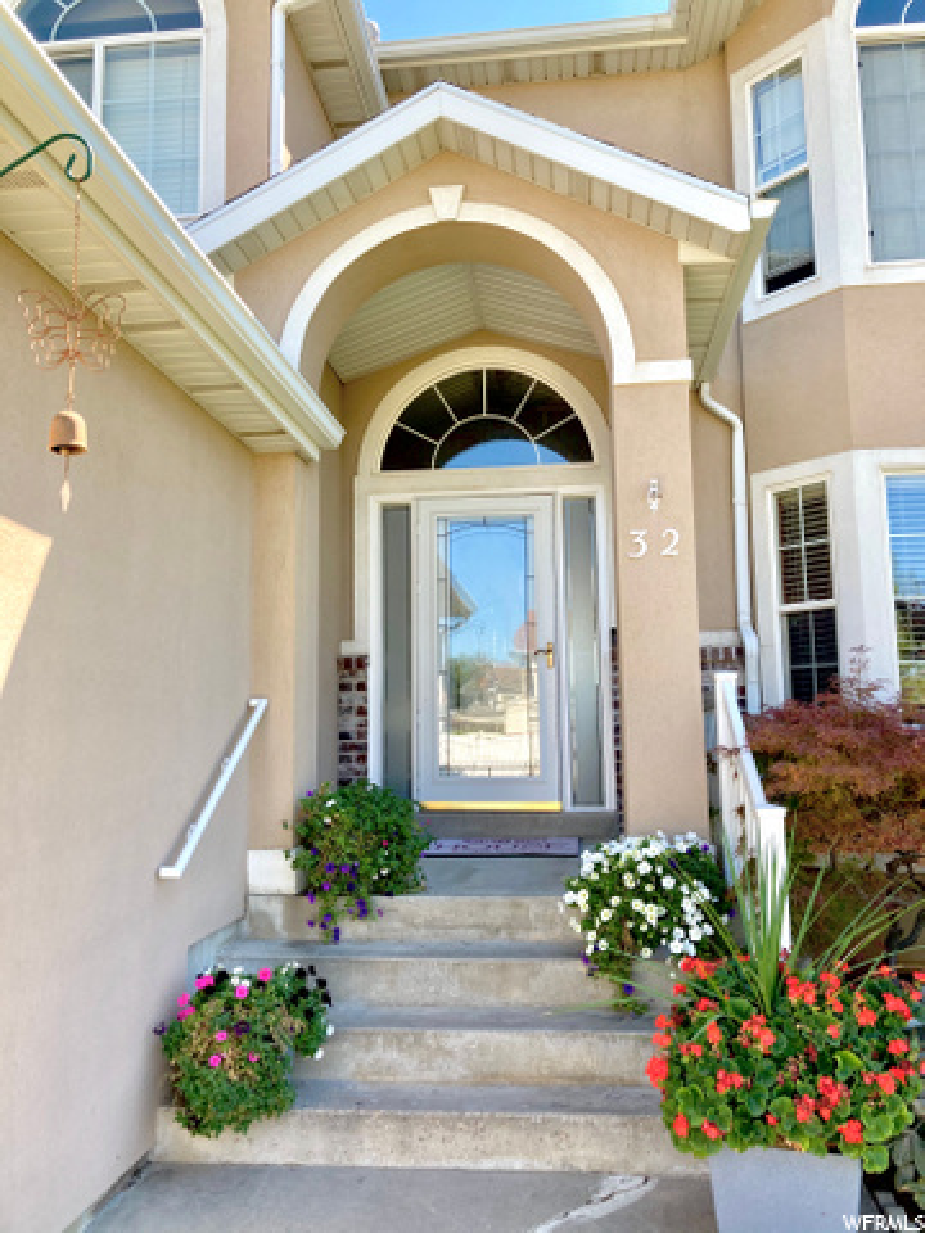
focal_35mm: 28
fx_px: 998
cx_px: 462
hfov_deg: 49.7
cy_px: 616
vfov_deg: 63.4
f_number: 1.8
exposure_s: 1/337
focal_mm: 3.99
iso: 20
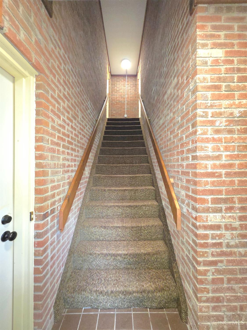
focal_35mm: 13
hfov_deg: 89.9
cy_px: 165
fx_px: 124
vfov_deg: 106.2
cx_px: 124
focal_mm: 2.2
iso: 400
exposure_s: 1/30
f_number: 1.9
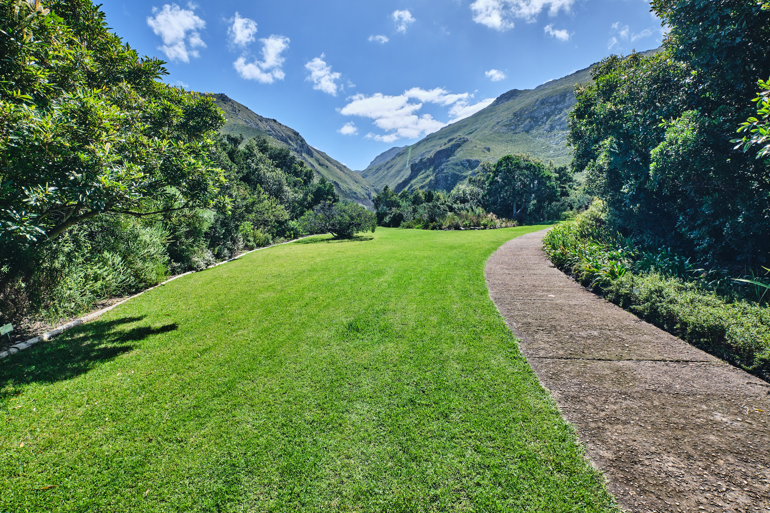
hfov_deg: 93.3
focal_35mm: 17
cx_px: 385
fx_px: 364
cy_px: 256
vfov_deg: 70.4
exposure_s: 1/320
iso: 160
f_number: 10
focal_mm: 11.5
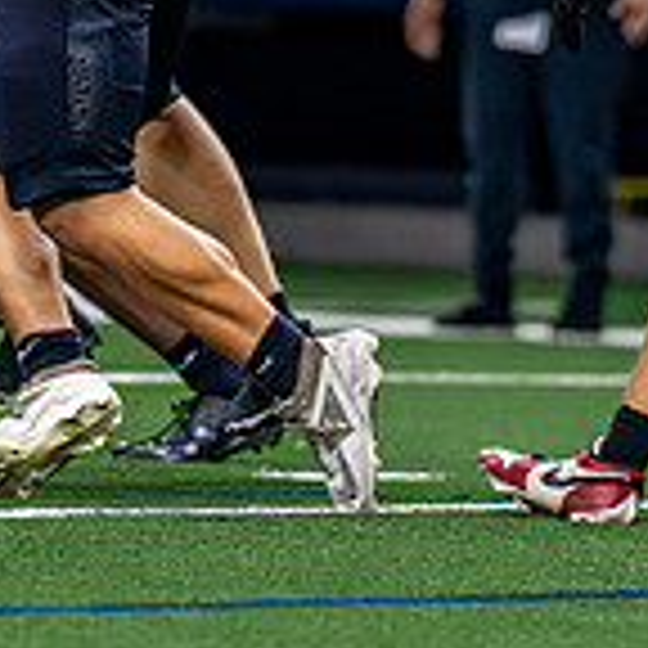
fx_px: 23233
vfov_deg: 1.6
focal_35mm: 1097
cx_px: 123
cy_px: -232
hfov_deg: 1.6
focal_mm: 200
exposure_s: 1/2000
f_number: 2.8
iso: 5000
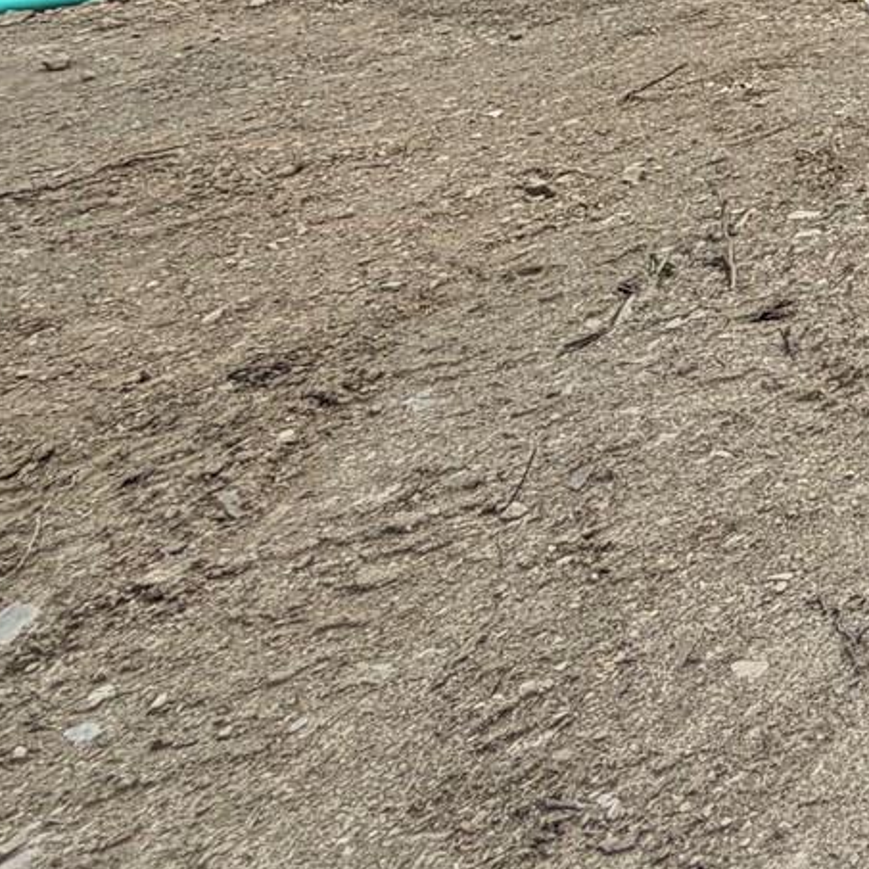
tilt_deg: +5.5
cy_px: -405
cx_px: 1473
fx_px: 1591
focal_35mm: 56
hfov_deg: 22.0
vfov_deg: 24.4
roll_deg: +2.1
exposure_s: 1/694
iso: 40
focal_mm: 2.22
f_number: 2.2
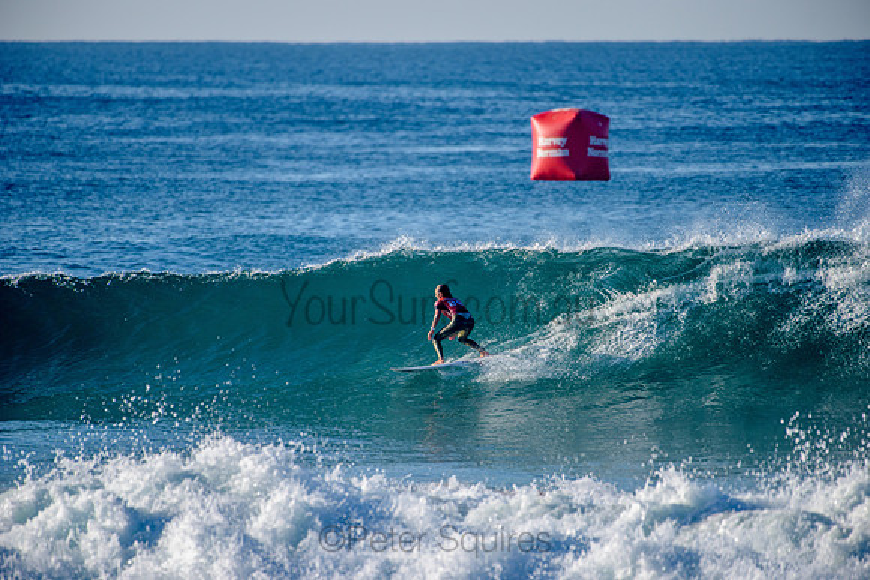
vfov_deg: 2.8
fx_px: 12086
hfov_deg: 4.1
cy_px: 290
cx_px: 435
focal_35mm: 500
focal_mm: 500
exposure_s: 1/1600
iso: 180
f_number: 5.6
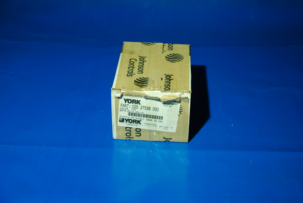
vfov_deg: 23.9
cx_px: 152
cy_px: 102
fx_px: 481
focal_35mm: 57
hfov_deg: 35.0
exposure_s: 1/30
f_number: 4.5
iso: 200
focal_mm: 38
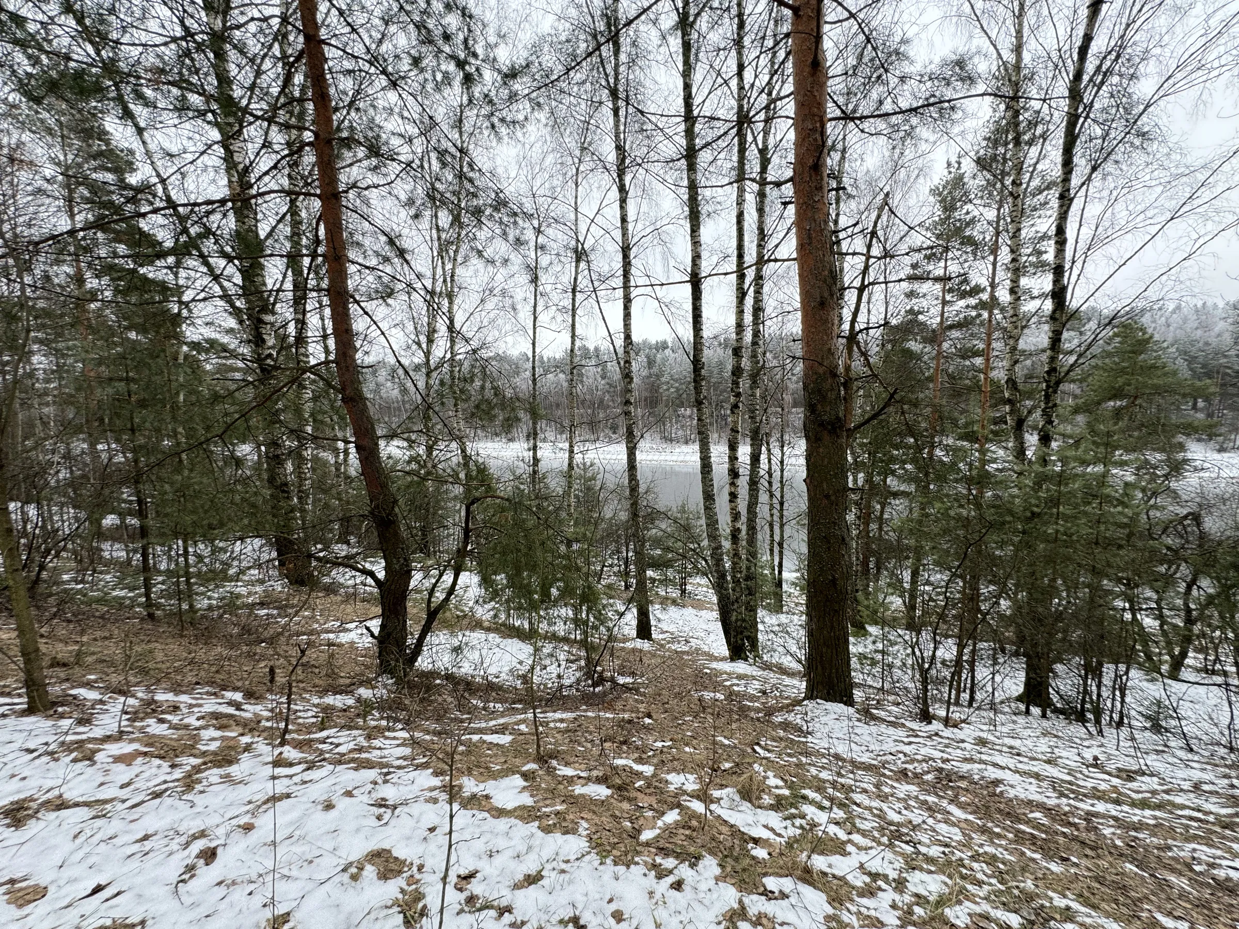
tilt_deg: -5.9
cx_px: 620
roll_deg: -0.3
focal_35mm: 14
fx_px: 501
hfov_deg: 102.1
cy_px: 464
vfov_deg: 85.7
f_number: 2.2
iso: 50
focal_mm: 2.22
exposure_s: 1/99
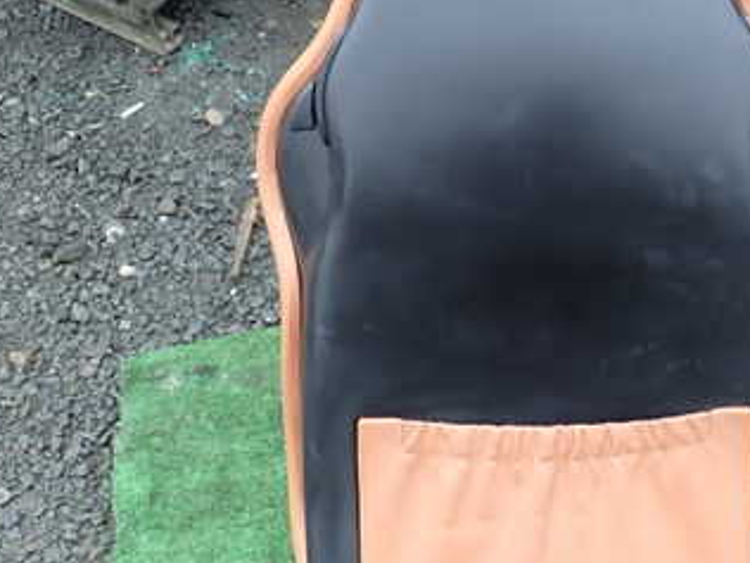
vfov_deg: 25.7
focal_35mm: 57
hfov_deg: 33.1
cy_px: 266
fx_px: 1235
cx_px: 562
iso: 100
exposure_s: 1/80
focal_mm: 5.4
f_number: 3.2
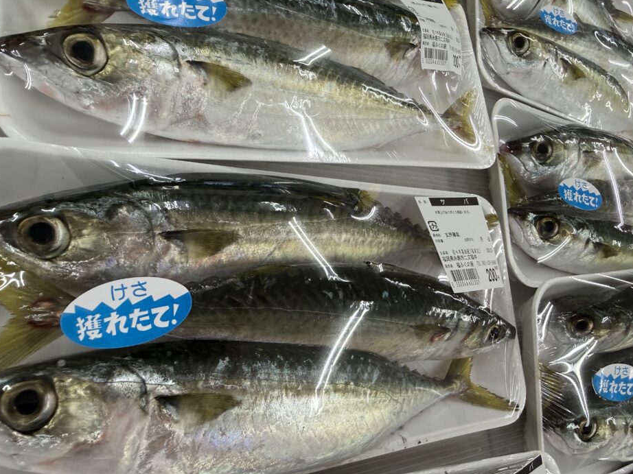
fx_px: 457
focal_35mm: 25
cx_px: 325
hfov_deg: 69.4
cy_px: 228
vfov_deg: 54.8
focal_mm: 2.22
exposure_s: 1/120
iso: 160
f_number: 2.2
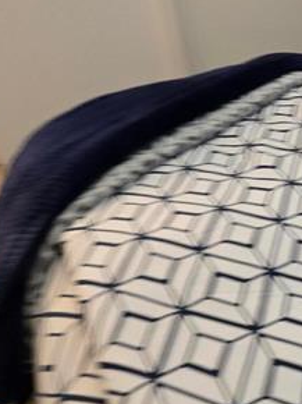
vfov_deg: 31.1
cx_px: 386
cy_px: 98
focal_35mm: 61
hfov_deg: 21.8
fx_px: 711
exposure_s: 1/60
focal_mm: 6.3
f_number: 1.7
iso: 640
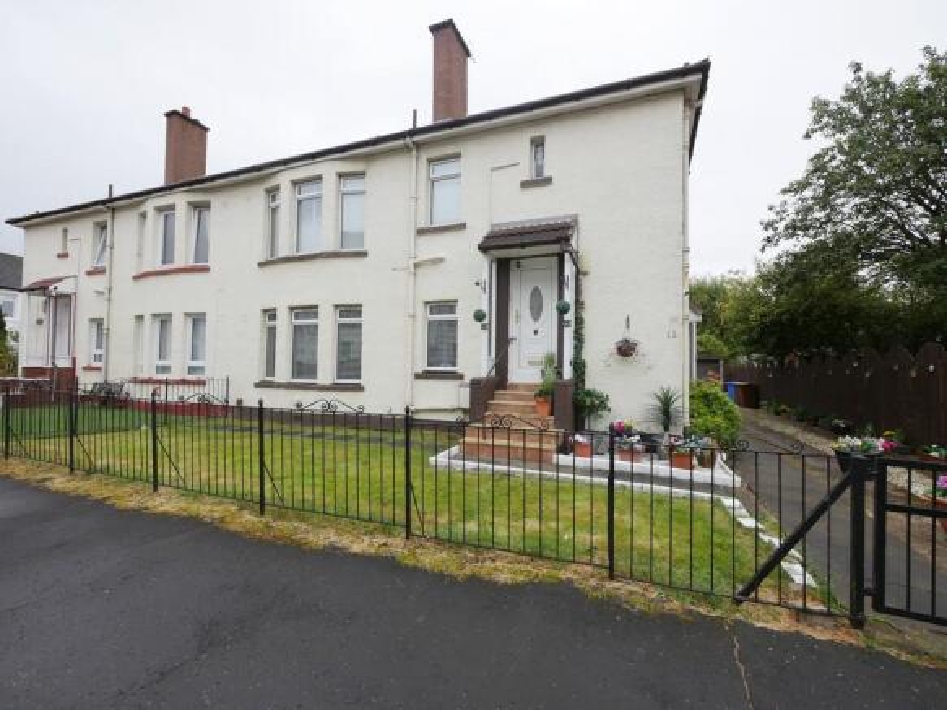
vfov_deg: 78.1
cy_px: 355
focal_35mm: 16
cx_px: 474
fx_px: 438
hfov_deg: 94.5
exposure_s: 1/160
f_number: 5
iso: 200
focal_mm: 8
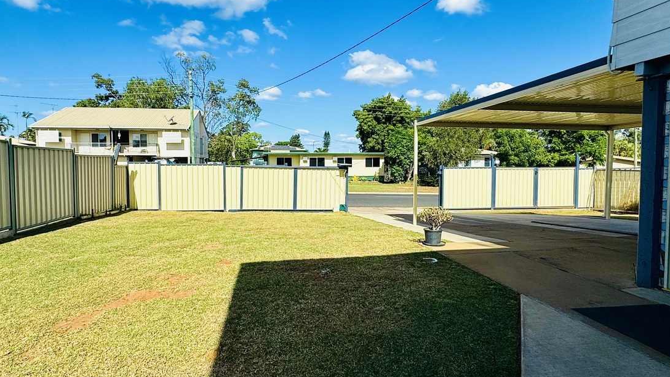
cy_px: 181
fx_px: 373
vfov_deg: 53.6
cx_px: 323
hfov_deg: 83.8
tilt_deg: -2.1
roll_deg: +0.2
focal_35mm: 21
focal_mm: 2.22
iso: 50
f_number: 2.2
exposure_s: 1/2985
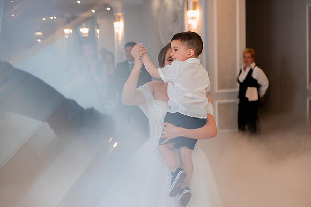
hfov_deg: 28.0
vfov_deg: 18.9
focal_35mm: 72
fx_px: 623
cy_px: 93
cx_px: 174
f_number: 2.8
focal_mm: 64
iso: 2500
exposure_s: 1/320
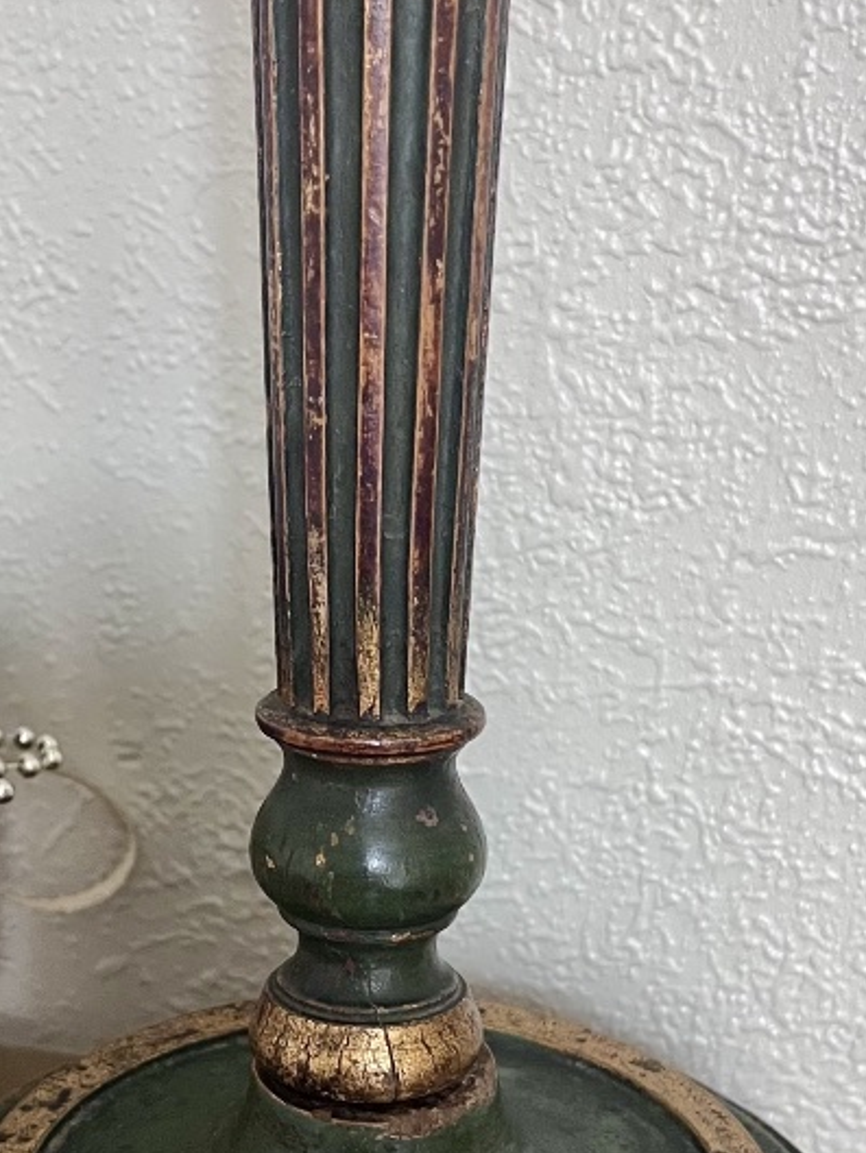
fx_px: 1967
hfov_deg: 24.8
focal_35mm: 59
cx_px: 386
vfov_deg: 32.5
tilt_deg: -19.7
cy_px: 739
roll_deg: +0.8
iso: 320
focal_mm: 5.1
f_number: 1.6
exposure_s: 1/60
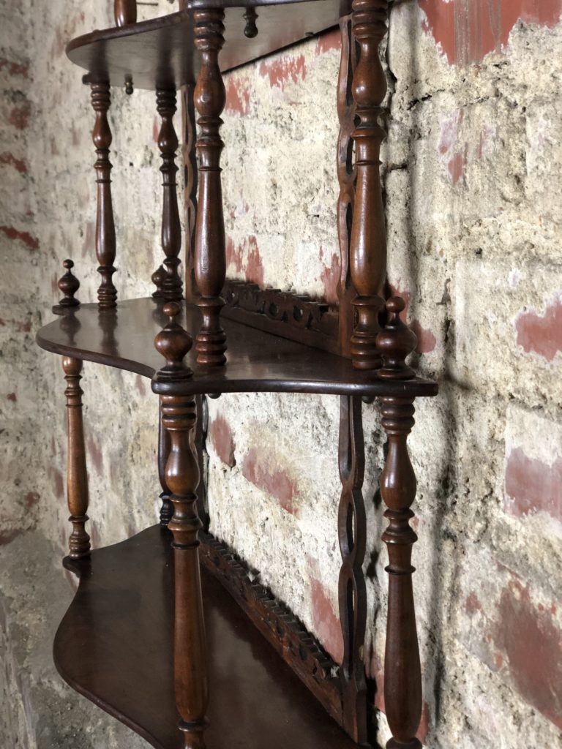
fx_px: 1126
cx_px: 281
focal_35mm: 52
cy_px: 374
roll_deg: +0.6
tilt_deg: -7.5
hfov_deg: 28.0
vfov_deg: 36.8
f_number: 2.4
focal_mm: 6
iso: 125
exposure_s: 1/33
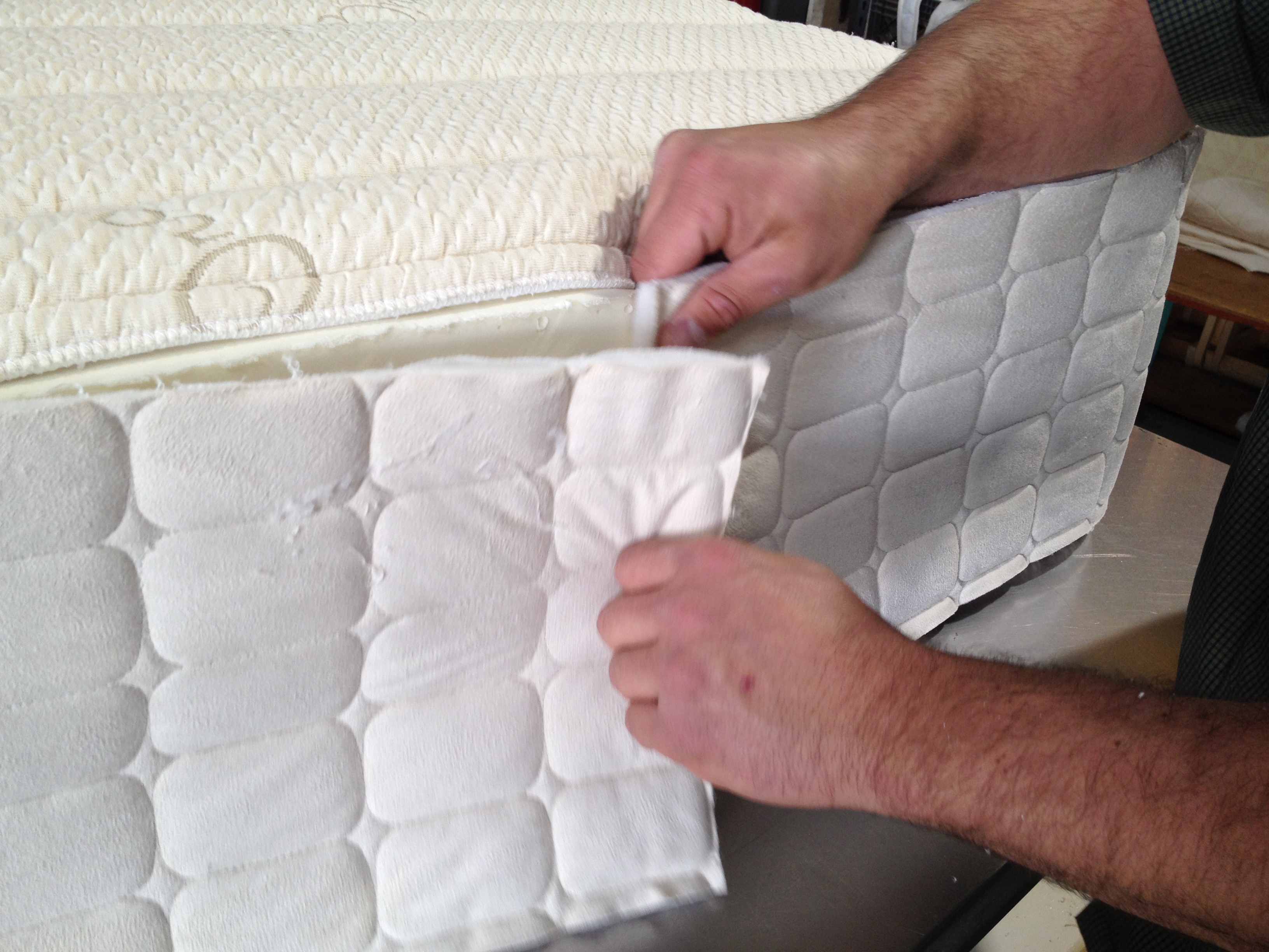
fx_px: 1283
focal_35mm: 35
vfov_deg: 40.7
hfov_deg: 52.6
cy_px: 476
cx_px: 634
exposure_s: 1/30
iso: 64
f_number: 2.4
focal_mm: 4.28
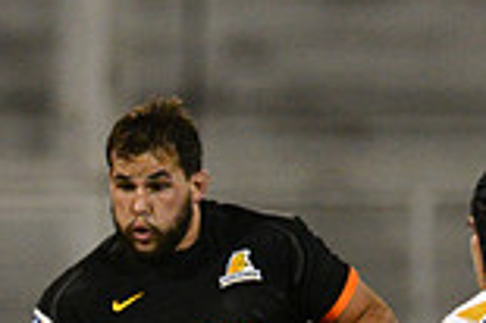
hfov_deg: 1.3
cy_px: 569
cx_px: 125
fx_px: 21226
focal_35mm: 1574
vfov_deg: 0.9
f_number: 4
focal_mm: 420
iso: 3200
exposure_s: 1/500
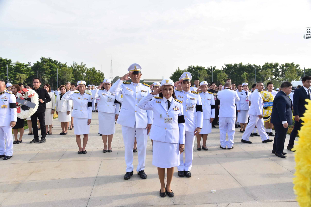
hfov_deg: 61.9
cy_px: 104
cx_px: 156
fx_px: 259
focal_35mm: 30
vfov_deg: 43.6
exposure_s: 1/800
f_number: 6.3
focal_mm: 30
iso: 640
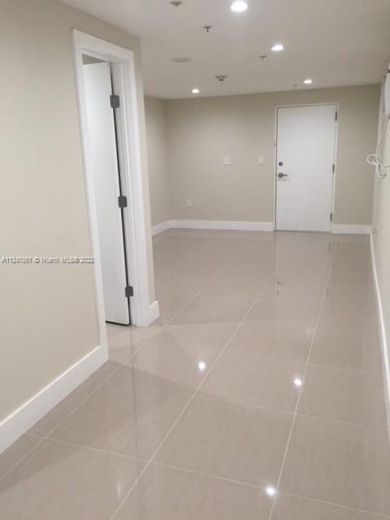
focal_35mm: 29
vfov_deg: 61.7
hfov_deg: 48.2
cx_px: 195
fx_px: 436
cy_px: 260
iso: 50
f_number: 2.2
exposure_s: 1/30
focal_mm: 4.15
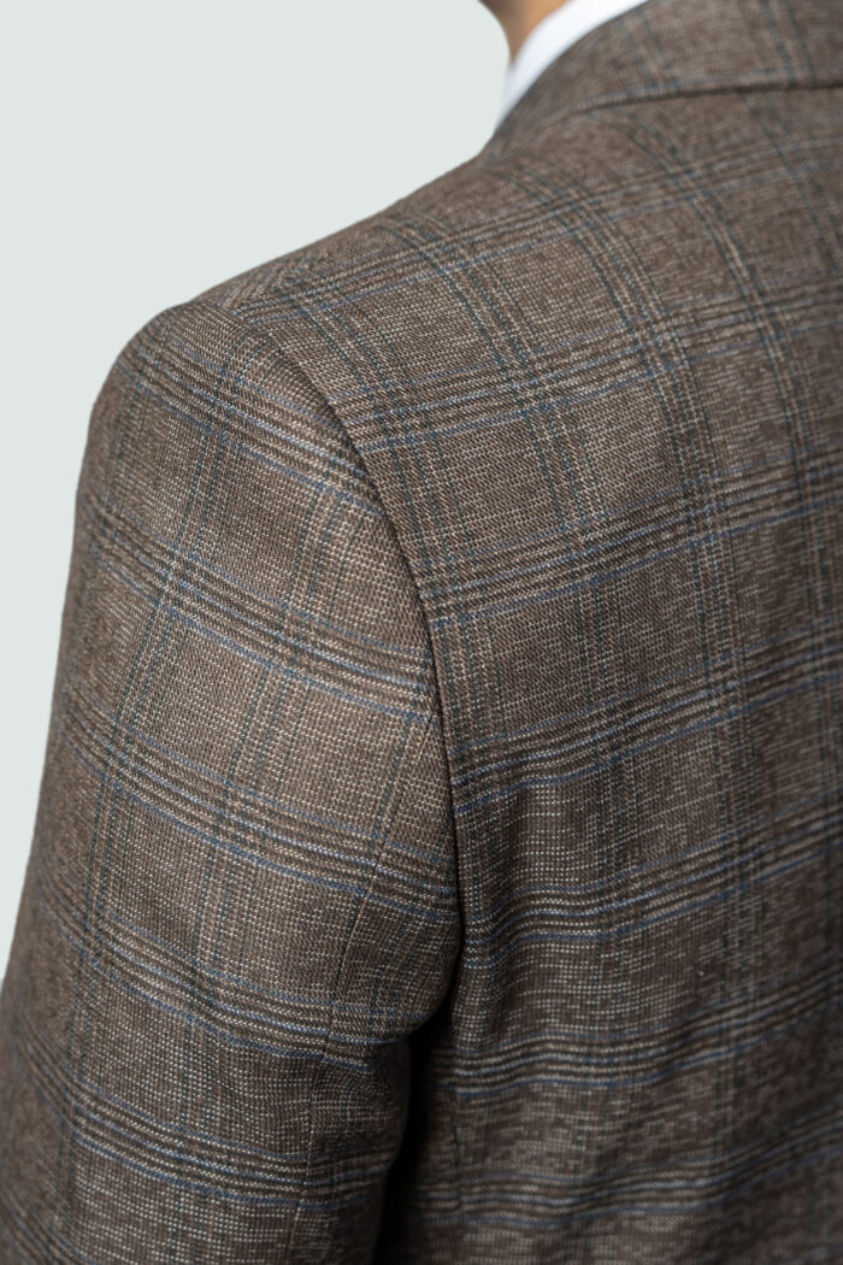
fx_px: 2775
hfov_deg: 17.3
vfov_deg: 25.7
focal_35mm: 79
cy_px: 632
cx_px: 422
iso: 100
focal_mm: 53
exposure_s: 1/100
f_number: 2.8
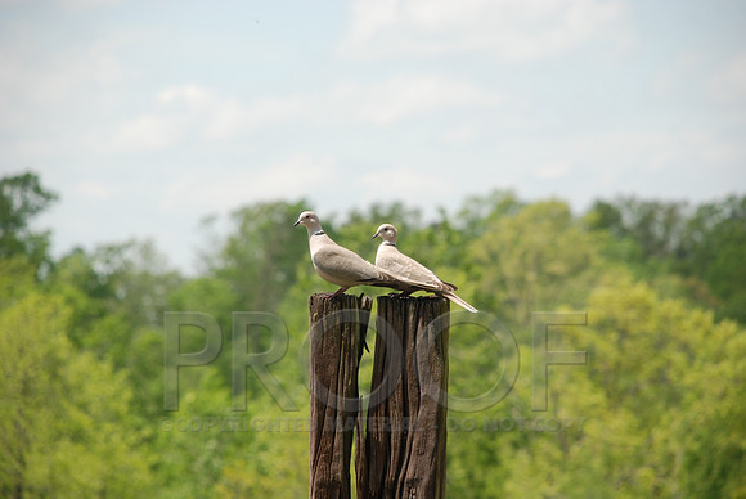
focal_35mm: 202
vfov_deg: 6.8
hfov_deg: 10.1
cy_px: 250
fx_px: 4200
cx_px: 373
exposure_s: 1/400
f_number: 5.6
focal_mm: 135
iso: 200
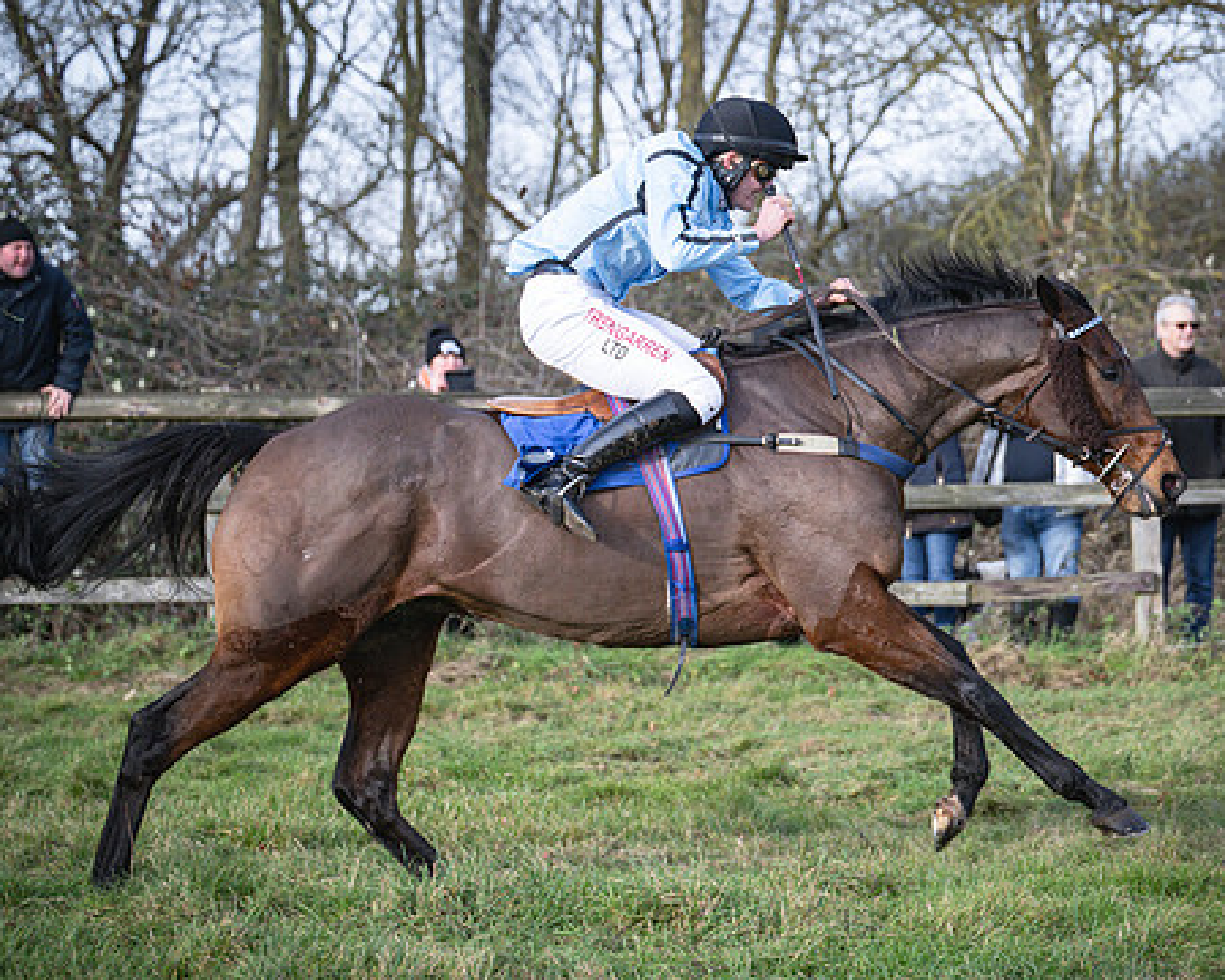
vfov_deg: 13.0
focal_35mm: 119
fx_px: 4314
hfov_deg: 16.1
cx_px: 786
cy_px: 443
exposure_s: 1/2000
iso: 400
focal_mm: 70
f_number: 2.8
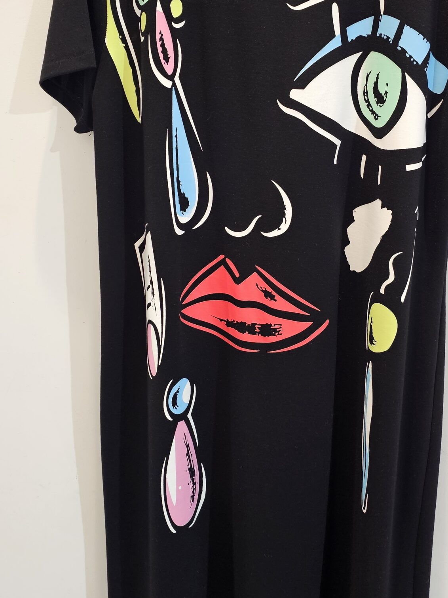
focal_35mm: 39
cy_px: 260
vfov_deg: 47.8
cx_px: 279
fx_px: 673
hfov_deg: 36.6
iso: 500
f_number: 1.7
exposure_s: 1/120
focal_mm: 6.3
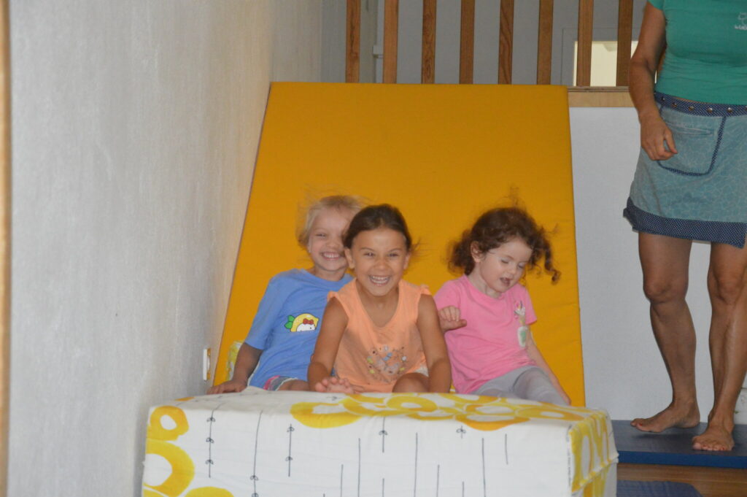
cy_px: 248
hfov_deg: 20.6
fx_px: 2053
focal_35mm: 99
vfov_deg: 13.8
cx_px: 374
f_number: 5.3
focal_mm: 66
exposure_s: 1/60
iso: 3200
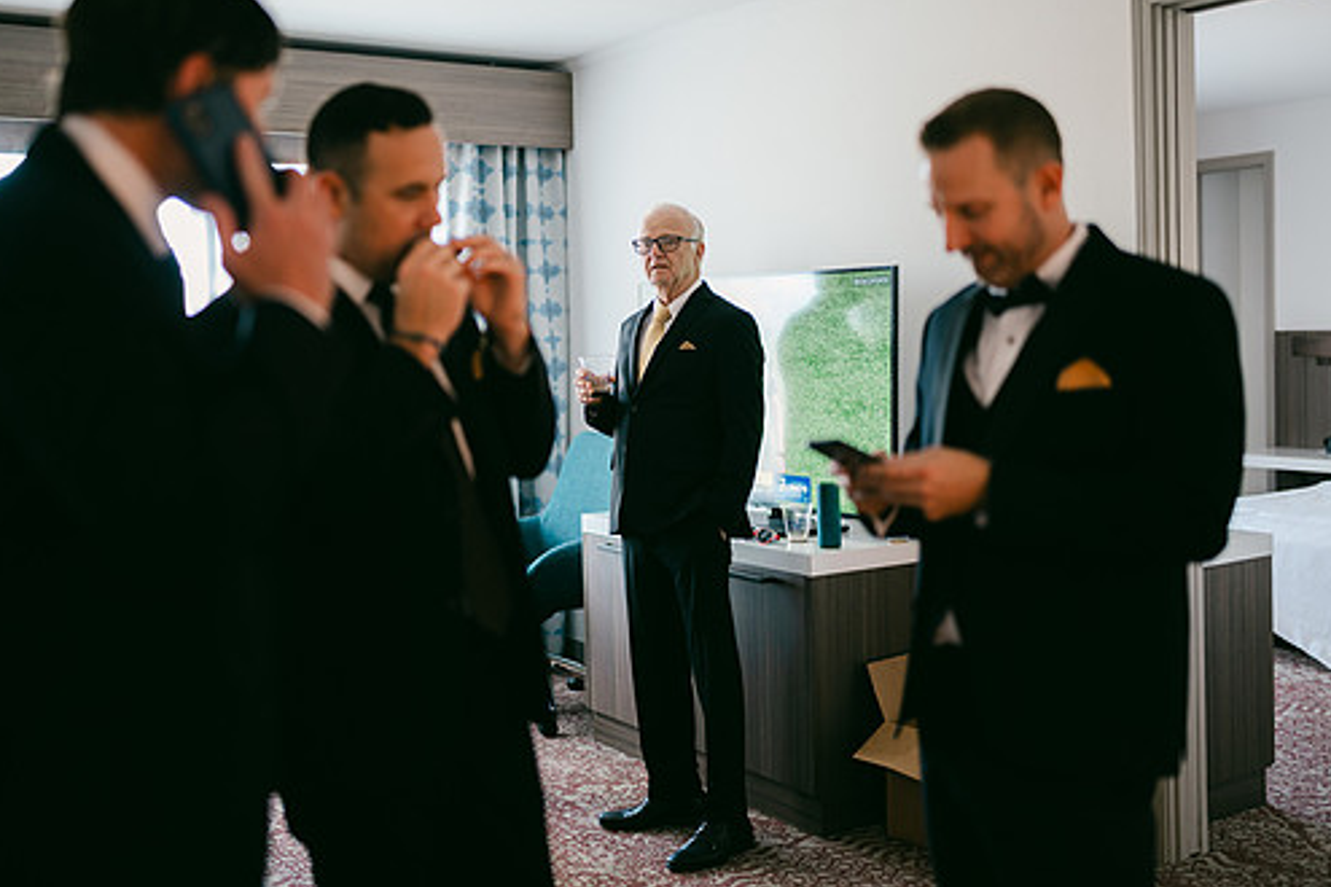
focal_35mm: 41
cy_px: 378
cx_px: 589
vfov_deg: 32.6
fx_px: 1516
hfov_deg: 47.3
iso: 400
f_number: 1.2
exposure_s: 1/125
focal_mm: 35
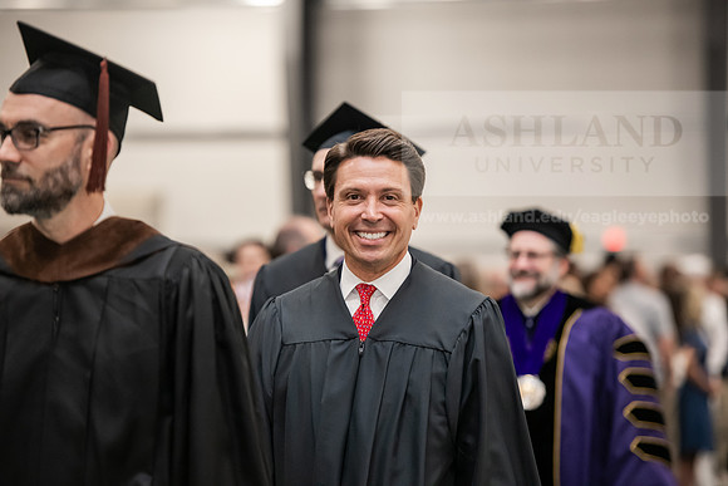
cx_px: 364
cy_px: 243
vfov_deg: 8.3
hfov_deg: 12.4
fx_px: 3337
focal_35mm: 165
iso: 2500
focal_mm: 165
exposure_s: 1/200
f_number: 3.5
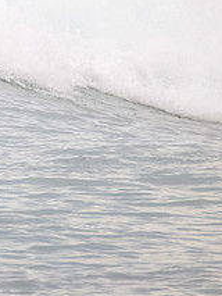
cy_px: 33
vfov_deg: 0.9
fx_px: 17896
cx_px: -160
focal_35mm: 2095
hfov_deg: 0.7
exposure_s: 1/800
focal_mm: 800
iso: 4000
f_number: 11
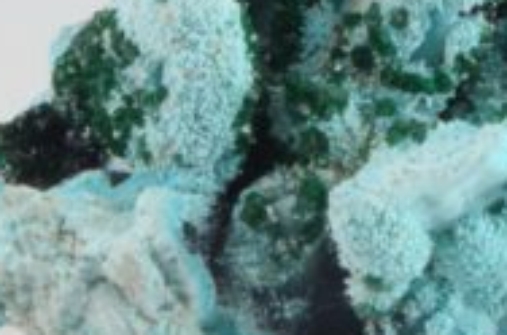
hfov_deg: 8.6
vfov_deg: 5.7
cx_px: 469
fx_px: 3369
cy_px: 128
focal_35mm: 240
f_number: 7.1
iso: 100
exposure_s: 1/1.25
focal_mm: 50
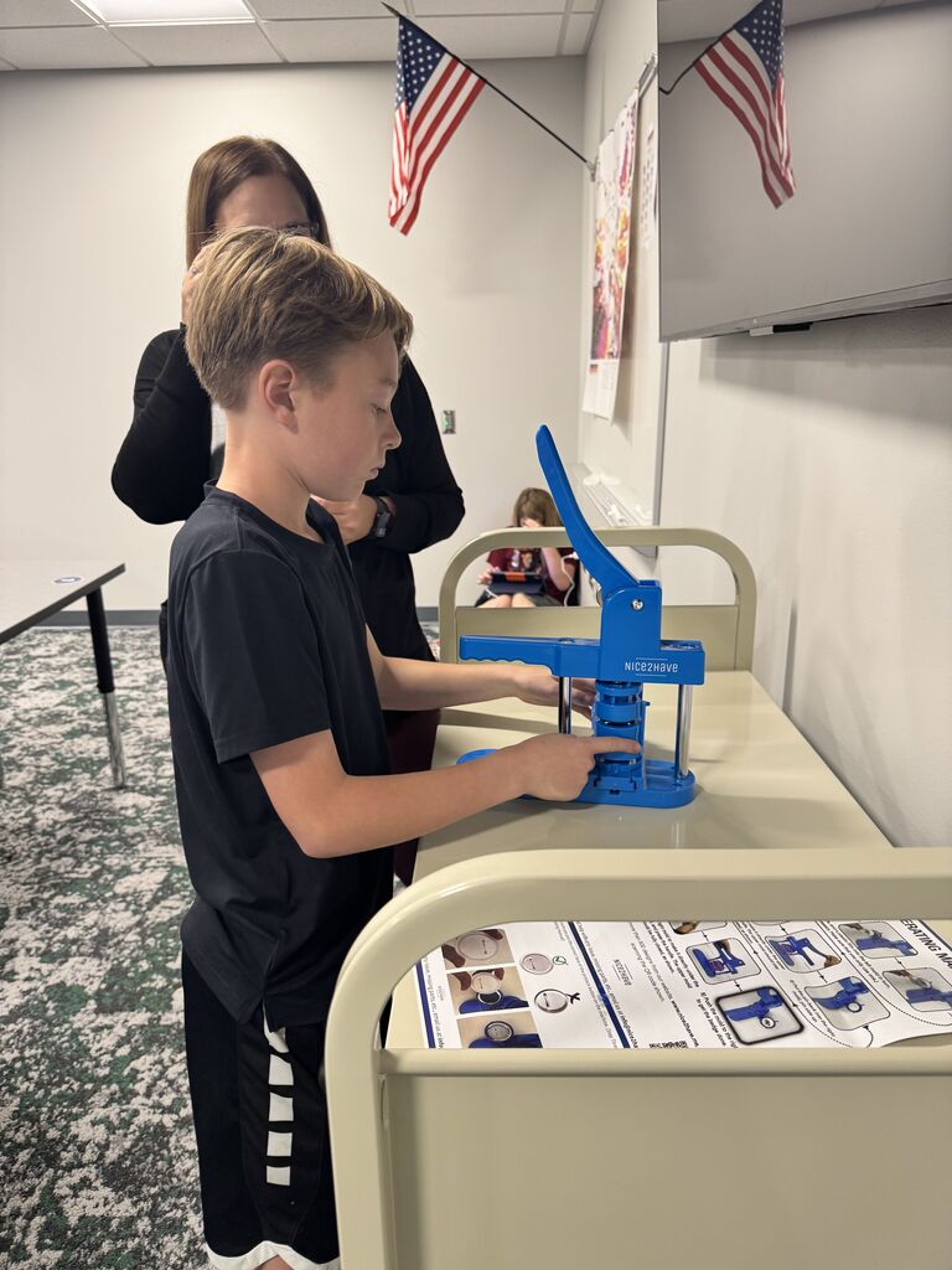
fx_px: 880
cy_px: 635
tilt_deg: -16.4
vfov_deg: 71.6
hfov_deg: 56.8
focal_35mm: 24
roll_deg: +1.3
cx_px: 476
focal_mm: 6.76
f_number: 1.78
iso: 160
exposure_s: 1/50
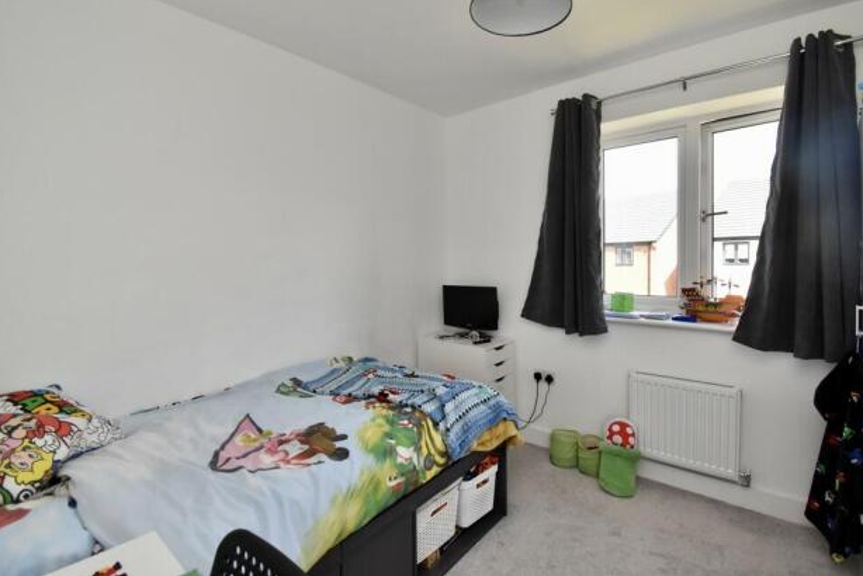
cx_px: 448
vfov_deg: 73.7
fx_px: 384
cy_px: 270
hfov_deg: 96.7
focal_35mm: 16
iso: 800
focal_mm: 10
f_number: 7.1
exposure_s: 1/200
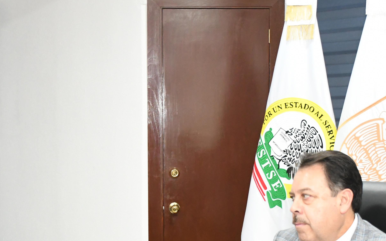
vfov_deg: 16.3
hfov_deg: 26.0
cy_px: 212
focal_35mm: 79
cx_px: 137
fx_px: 831
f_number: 4
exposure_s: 1/125
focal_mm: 30
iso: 4000
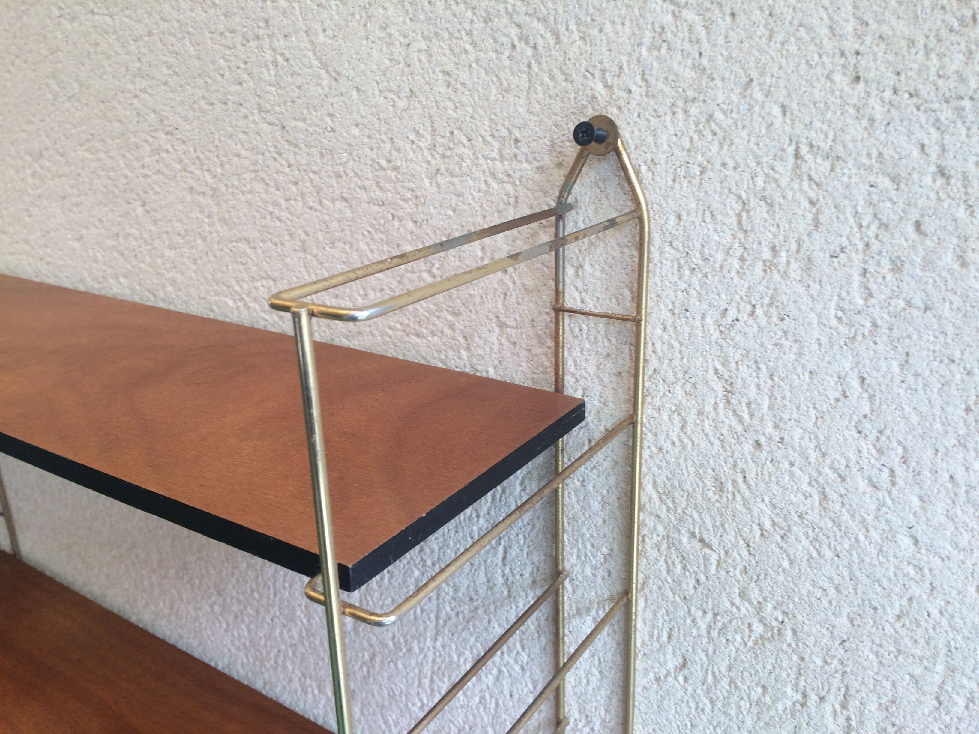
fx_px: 820
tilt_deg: -20.4
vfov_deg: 48.2
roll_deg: -0.5
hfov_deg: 61.7
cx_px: 490
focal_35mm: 29
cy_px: 367
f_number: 2.2
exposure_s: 1/50
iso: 40
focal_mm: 4.15
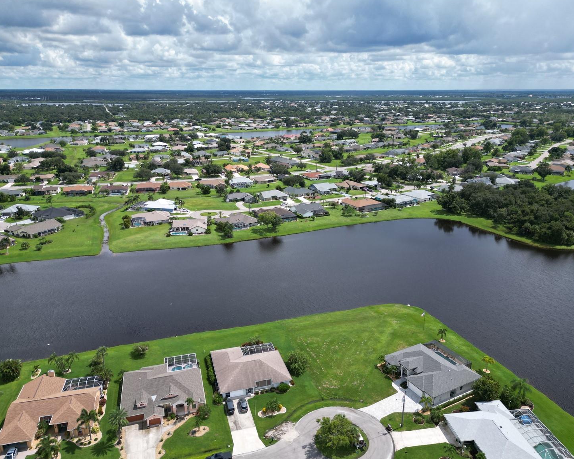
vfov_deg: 54.9
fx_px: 442
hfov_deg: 66.0
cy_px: 235
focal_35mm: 26
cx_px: 292
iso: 120
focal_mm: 6.72
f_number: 1.7
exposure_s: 1/3200
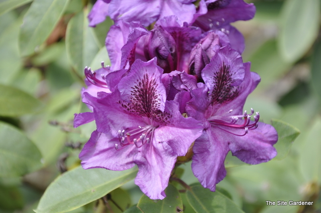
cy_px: 106
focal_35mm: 158
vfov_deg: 8.7
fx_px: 1403
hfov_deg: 13.1
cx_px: 160
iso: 200
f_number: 6.7
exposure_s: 1/180
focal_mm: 105
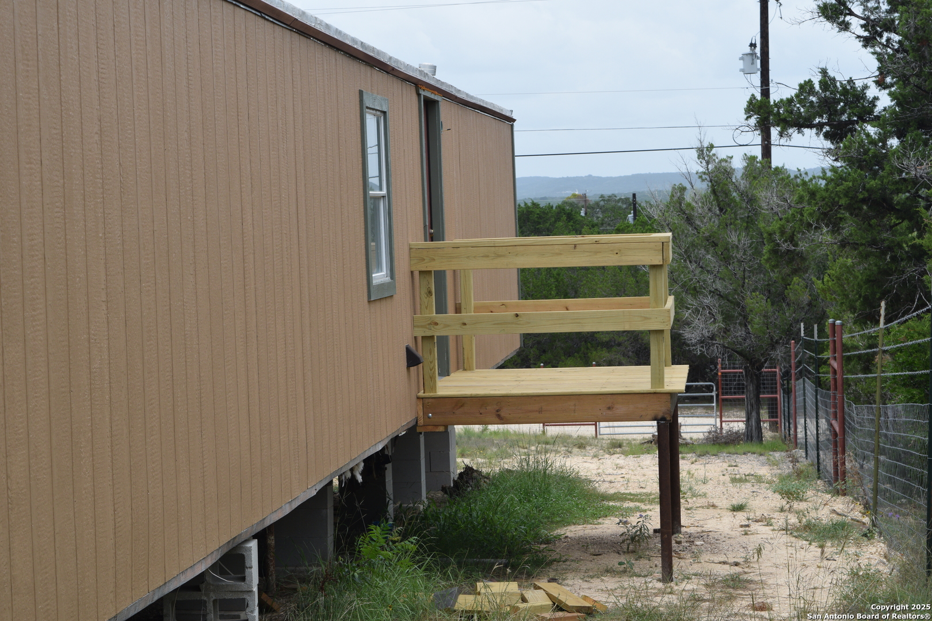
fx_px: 2136
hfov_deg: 24.6
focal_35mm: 82
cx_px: 466
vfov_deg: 16.6
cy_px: 310
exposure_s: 1/320
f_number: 9
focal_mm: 55
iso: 200
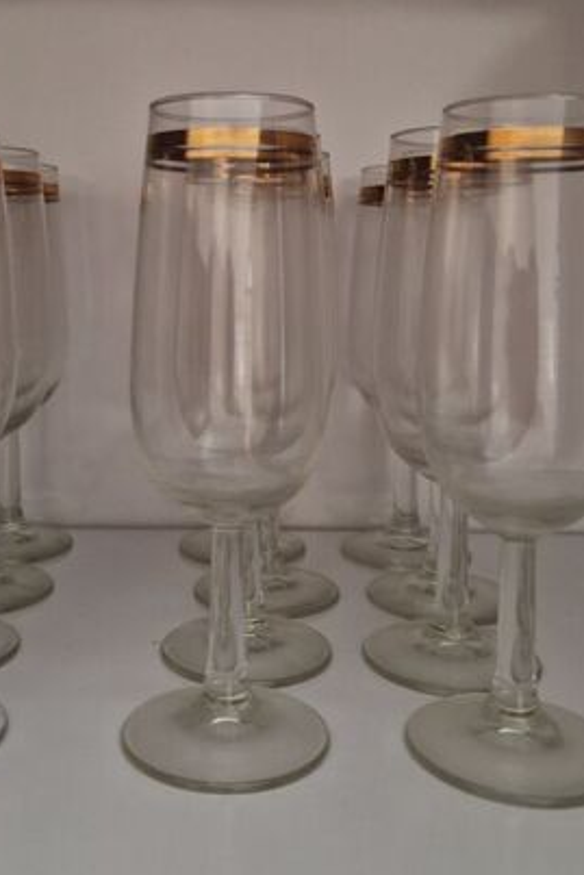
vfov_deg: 50.2
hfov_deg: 34.9
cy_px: 326
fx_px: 924
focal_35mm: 38
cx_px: 217
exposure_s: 1/25
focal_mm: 5.4
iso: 800
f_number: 1.8
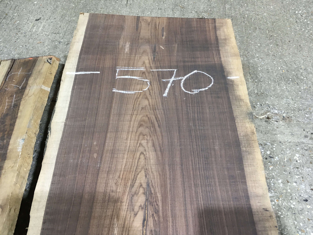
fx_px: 262
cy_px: 118
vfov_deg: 48.2
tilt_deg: -56.6
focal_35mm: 29
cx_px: 156
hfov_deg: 61.7
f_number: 2.2
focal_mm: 4.15
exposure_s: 1/33
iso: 100
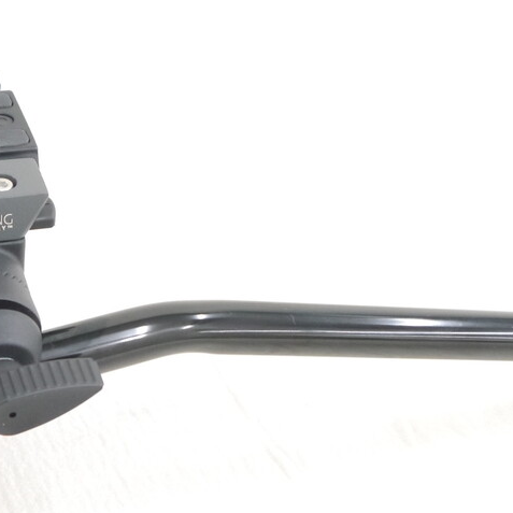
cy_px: 218
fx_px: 1341
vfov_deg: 21.6
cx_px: 201
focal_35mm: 80
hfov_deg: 21.6
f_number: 4.5
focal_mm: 18
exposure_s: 1/100
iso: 1600
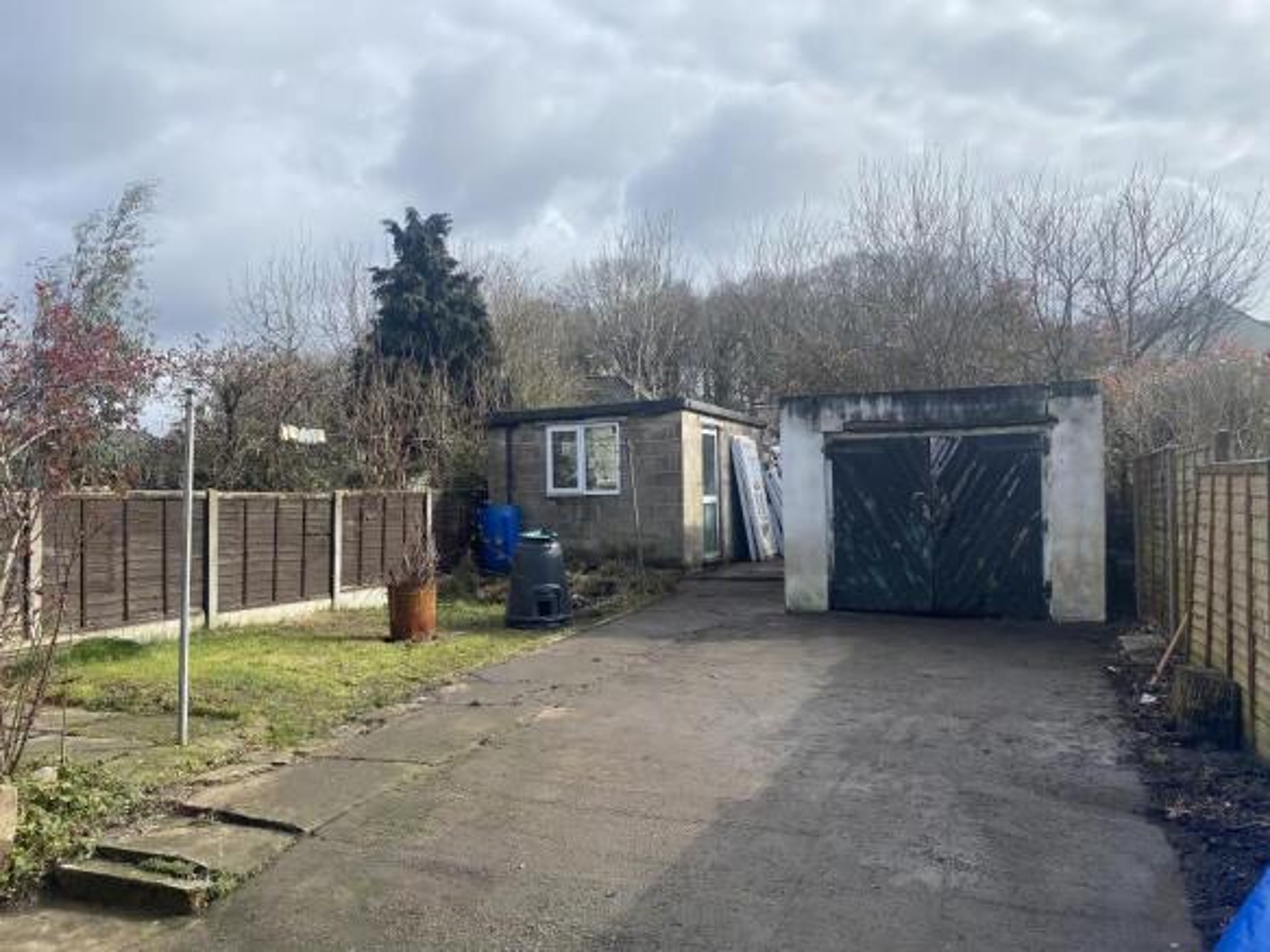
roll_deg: +1.0
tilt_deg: +0.0
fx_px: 954
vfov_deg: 53.0
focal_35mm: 26
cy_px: 476
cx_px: 635
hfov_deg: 67.3
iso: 32
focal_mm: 4.25
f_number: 1.8
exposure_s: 1/2315
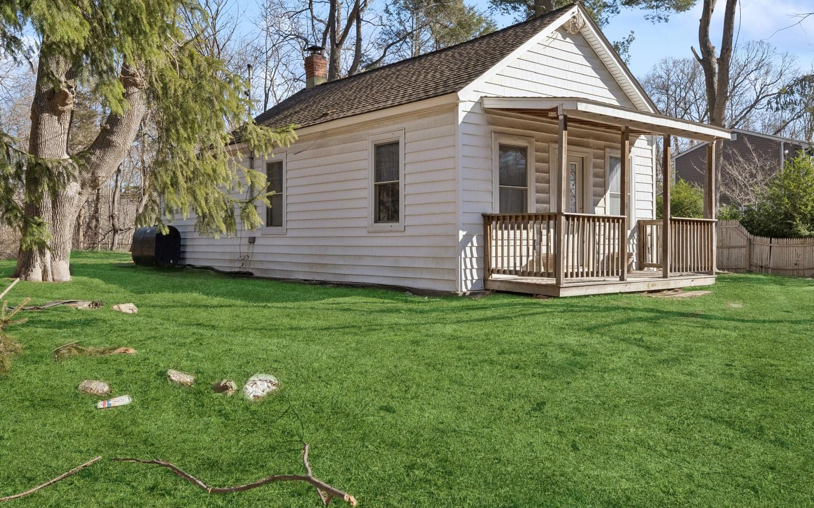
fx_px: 666
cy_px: 236
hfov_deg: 62.9
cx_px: 409
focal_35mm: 30
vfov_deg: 41.8
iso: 400
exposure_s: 1/1250
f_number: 8
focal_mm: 19.5
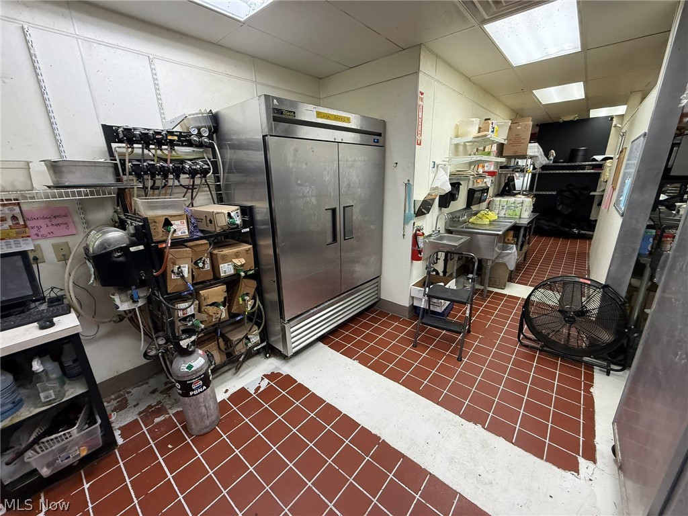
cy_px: 258
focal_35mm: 14
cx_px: 344
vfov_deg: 85.7
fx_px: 278
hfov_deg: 102.1
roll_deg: +2.2
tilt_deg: -14.7
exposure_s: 1/120
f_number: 2.2
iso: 320
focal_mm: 2.22
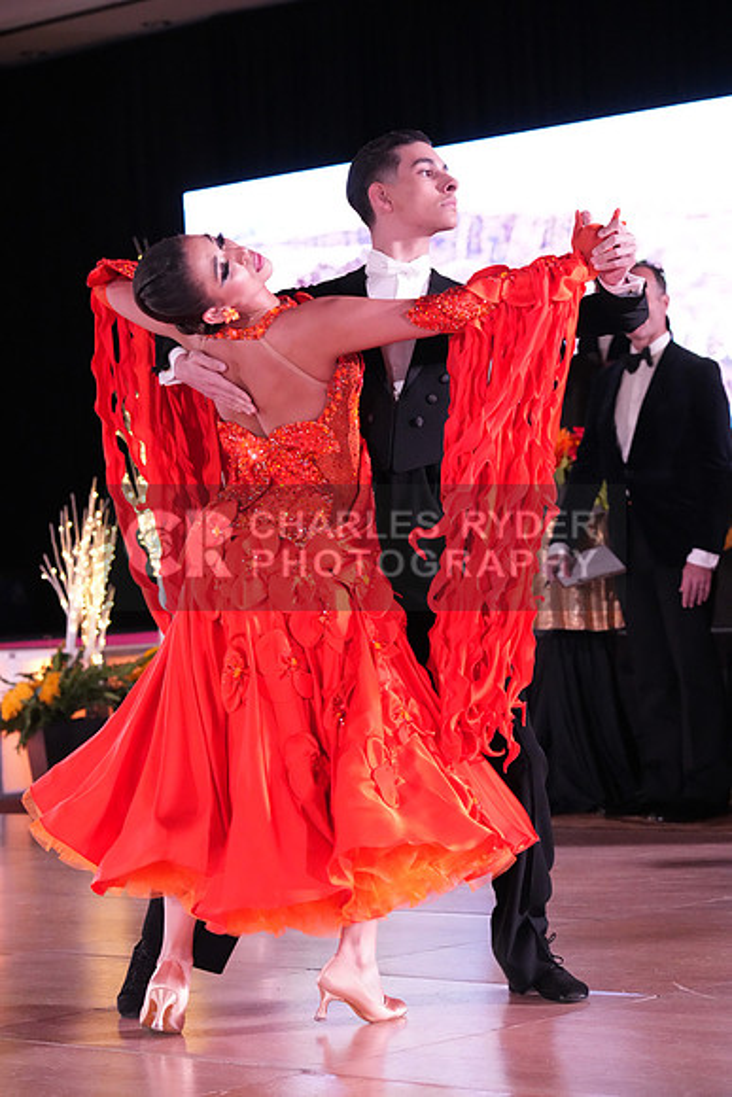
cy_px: 548
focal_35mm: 105
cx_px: 366
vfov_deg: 19.5
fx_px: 3200
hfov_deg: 13.0
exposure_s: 1/400
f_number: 5
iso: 8000
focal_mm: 105
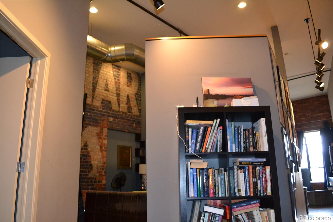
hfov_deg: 67.4
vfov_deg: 47.9
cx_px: 166
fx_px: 250
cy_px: 111
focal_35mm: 27
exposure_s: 1/60
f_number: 3.5
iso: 2000
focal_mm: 18
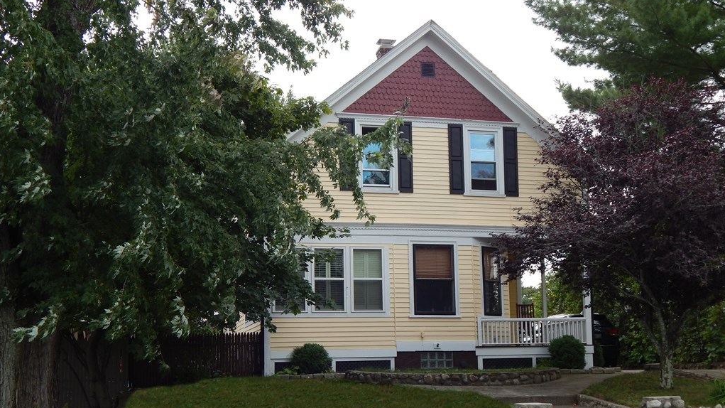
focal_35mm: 47
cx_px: 362
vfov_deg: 25.3
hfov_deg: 43.7
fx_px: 903
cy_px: 264
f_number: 3.6
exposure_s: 1/160
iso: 125
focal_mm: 7.7
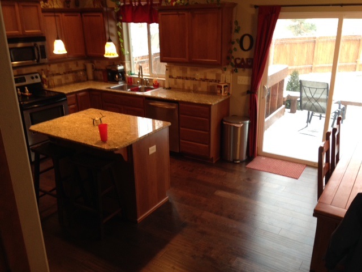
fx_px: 345
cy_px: 136
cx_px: 181
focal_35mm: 33
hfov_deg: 55.4
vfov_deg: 42.9
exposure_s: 1/20
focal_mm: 4.12
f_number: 2.4
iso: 100
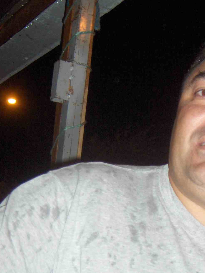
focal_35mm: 77
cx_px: 173
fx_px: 606
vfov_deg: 24.3
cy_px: 262
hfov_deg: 18.9
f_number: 2.8
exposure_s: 1/60
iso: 100
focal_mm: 8
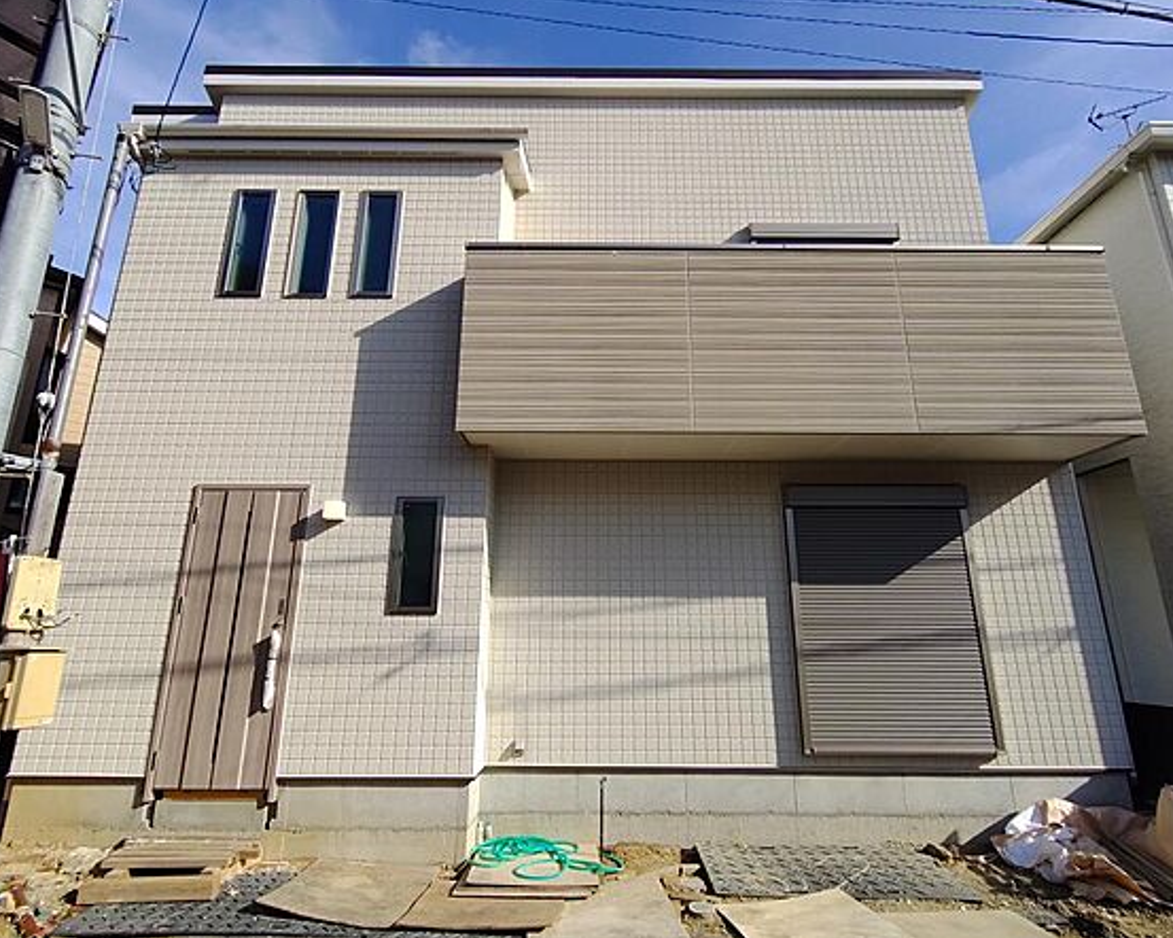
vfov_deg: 73.8
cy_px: 463
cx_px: 588
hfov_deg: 86.4
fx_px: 625
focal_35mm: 18
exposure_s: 1/886
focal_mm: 2.16
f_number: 2.2
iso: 50
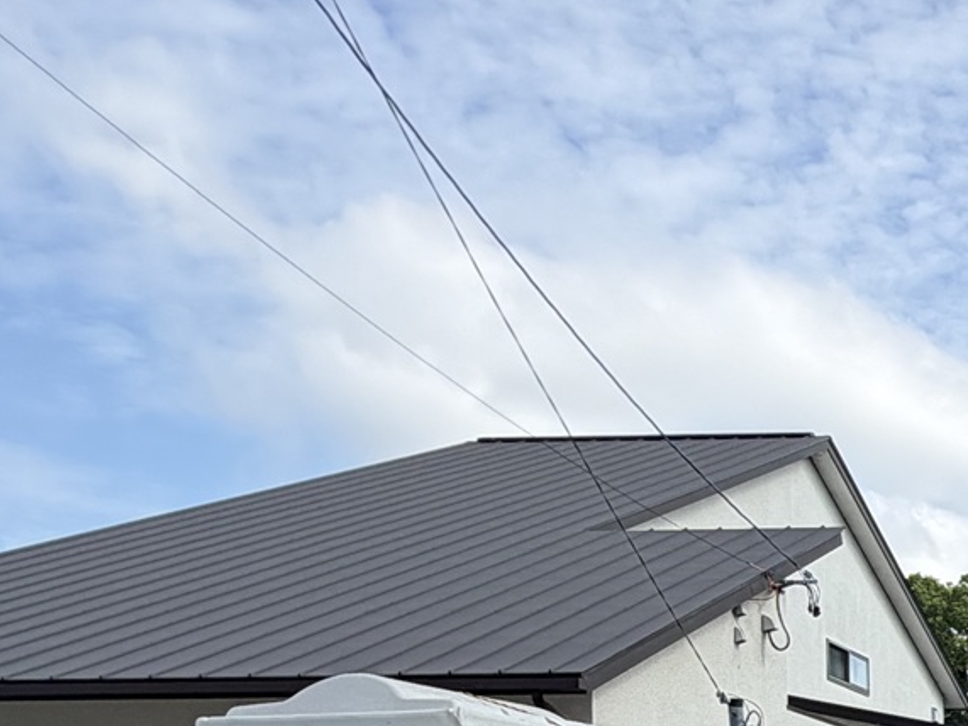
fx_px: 1566
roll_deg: +0.9
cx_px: 1375
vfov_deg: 23.1
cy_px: 952
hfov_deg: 26.7
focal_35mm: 56
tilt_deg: -0.8
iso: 25
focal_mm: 2.22
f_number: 2.2
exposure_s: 1/770
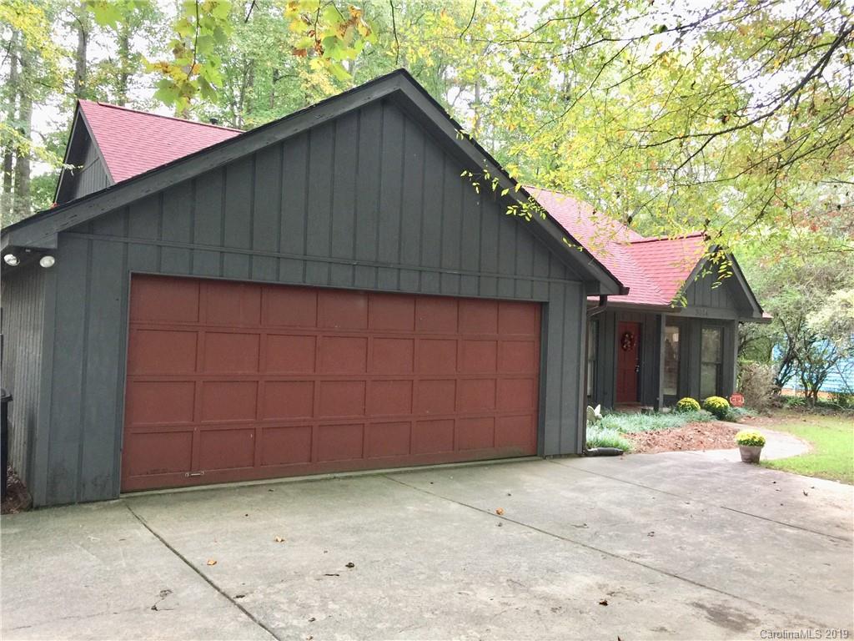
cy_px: 320
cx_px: 427
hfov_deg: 61.7
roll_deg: -2.9
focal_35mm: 29
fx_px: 715
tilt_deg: +1.7
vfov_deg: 48.2
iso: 50
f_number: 2.2
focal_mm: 4.15
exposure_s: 1/30
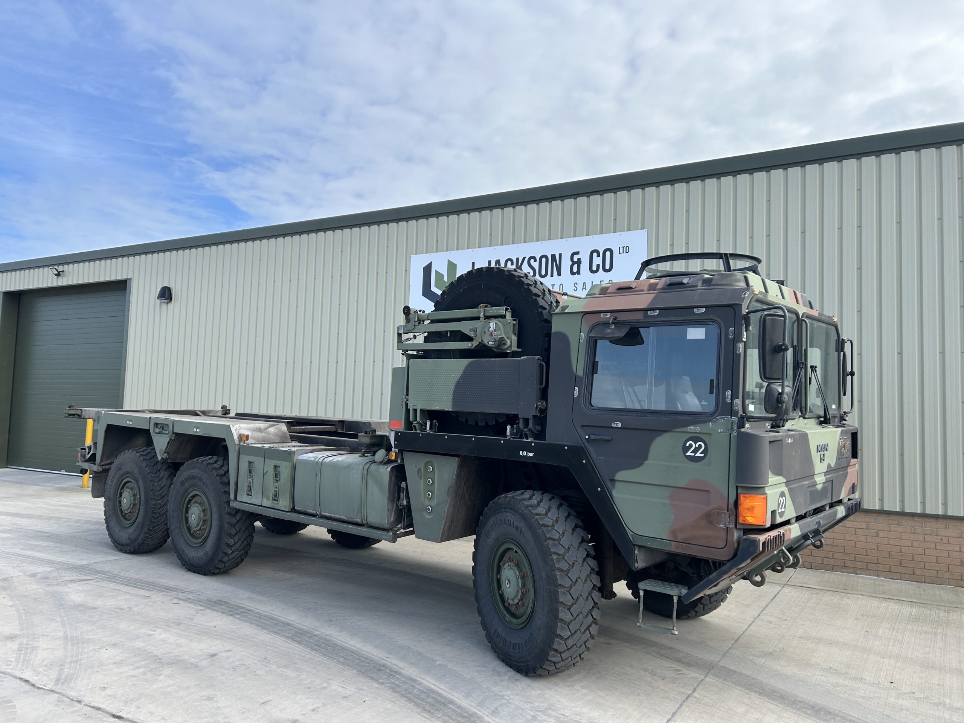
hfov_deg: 67.3
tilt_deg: +4.3
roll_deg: -3.0
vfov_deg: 53.1
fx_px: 724
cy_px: 362
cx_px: 482
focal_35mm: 26
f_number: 1.5
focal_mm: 5.7
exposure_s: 1/2513
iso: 50
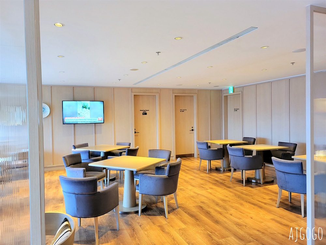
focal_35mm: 26
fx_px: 245
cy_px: 122
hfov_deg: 67.3
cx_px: 163
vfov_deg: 53.1
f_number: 1.8
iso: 400
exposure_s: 1/40
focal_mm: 5.4
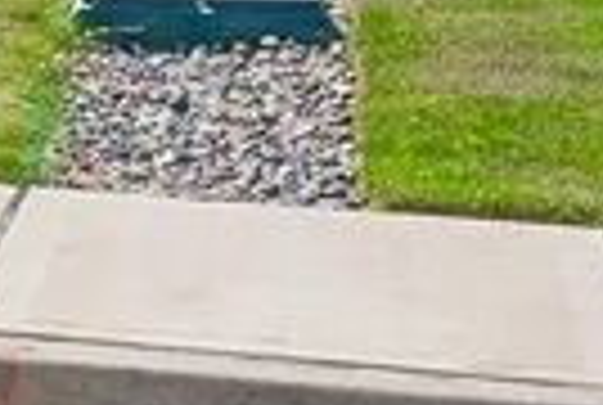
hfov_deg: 8.7
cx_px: -1359
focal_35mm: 183
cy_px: -886
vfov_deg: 6.7
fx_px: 3072
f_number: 7.1
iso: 80
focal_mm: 24
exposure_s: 1/160
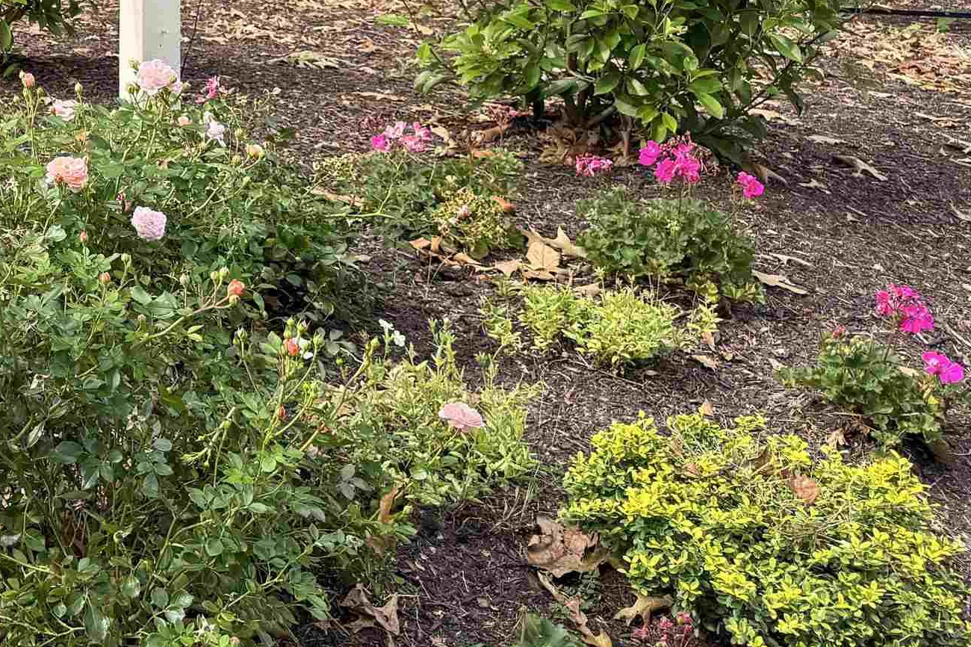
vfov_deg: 22.3
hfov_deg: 29.7
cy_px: 45
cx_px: -153
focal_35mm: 59
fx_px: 1591
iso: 80
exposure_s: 1/649
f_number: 1.78
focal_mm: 6.76
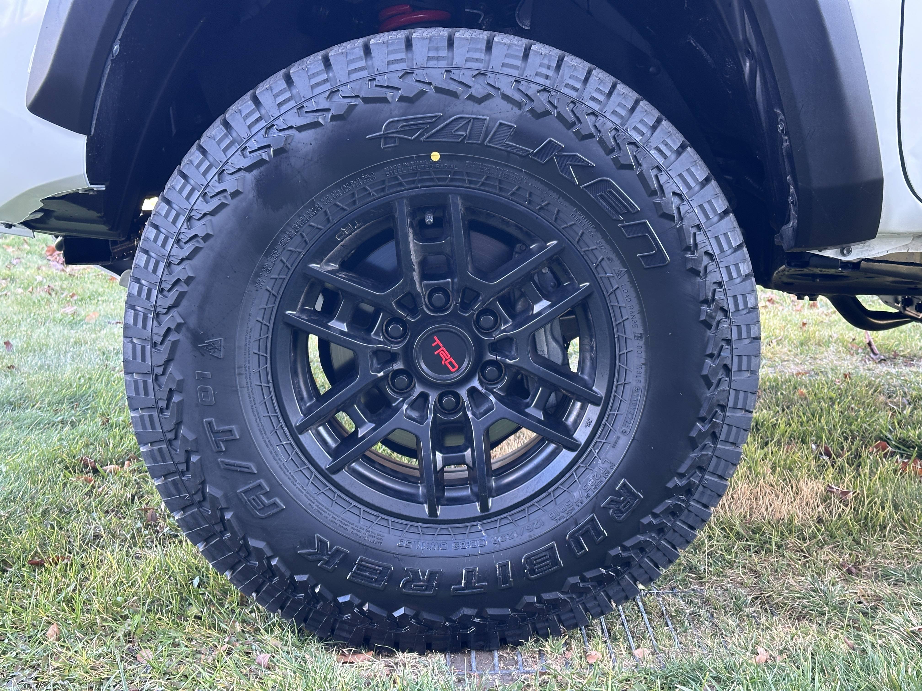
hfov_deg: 39.7
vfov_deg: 30.3
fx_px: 1278
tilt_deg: -11.0
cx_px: 461
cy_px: 346
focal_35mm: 48
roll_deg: -0.3
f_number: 1.78
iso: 80
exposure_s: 1/65
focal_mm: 6.86
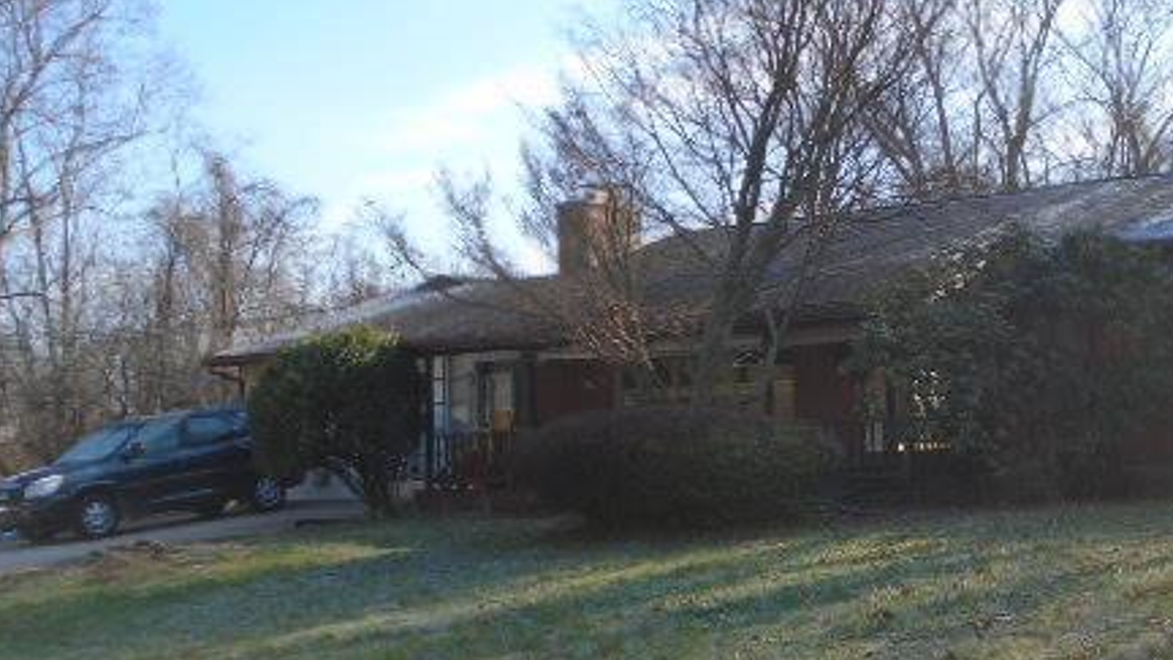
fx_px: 1555
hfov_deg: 40.4
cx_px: 842
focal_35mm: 50
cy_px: 367
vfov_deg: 23.9
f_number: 3.5
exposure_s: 1/400
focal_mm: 5.5
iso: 100
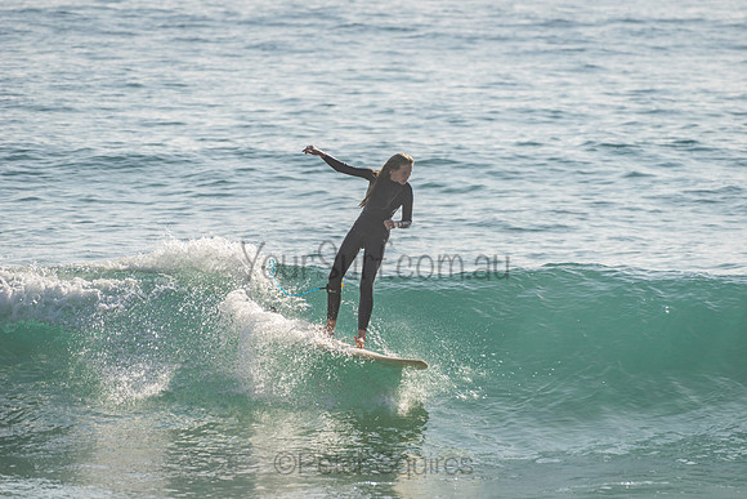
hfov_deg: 4.1
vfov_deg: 2.8
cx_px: 374
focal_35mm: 500
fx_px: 10377
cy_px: 250
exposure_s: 1/2000
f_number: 5.6
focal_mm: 500
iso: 100
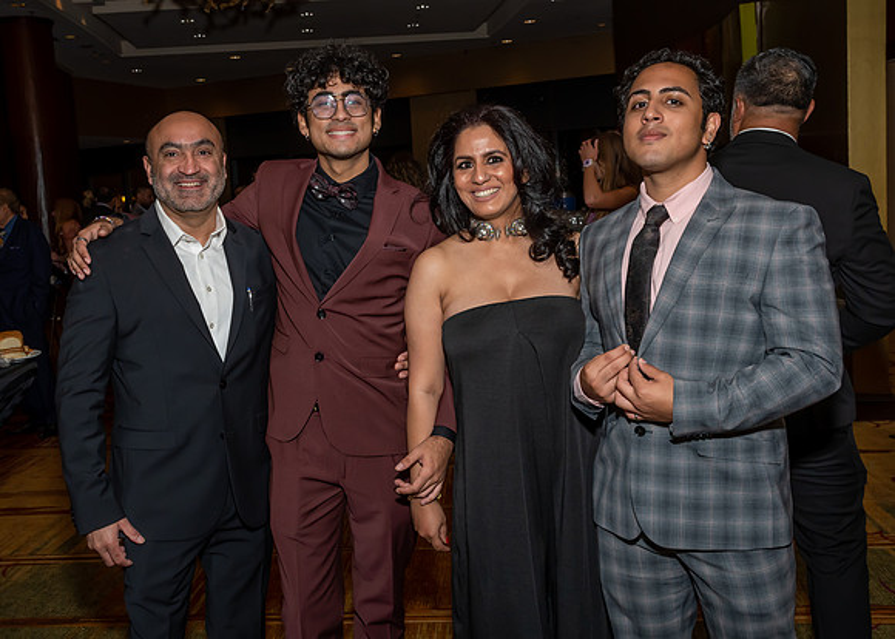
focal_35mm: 35
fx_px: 895
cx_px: 399
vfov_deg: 39.3
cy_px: 290
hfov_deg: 53.0
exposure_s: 1/250
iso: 500
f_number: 8
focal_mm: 20
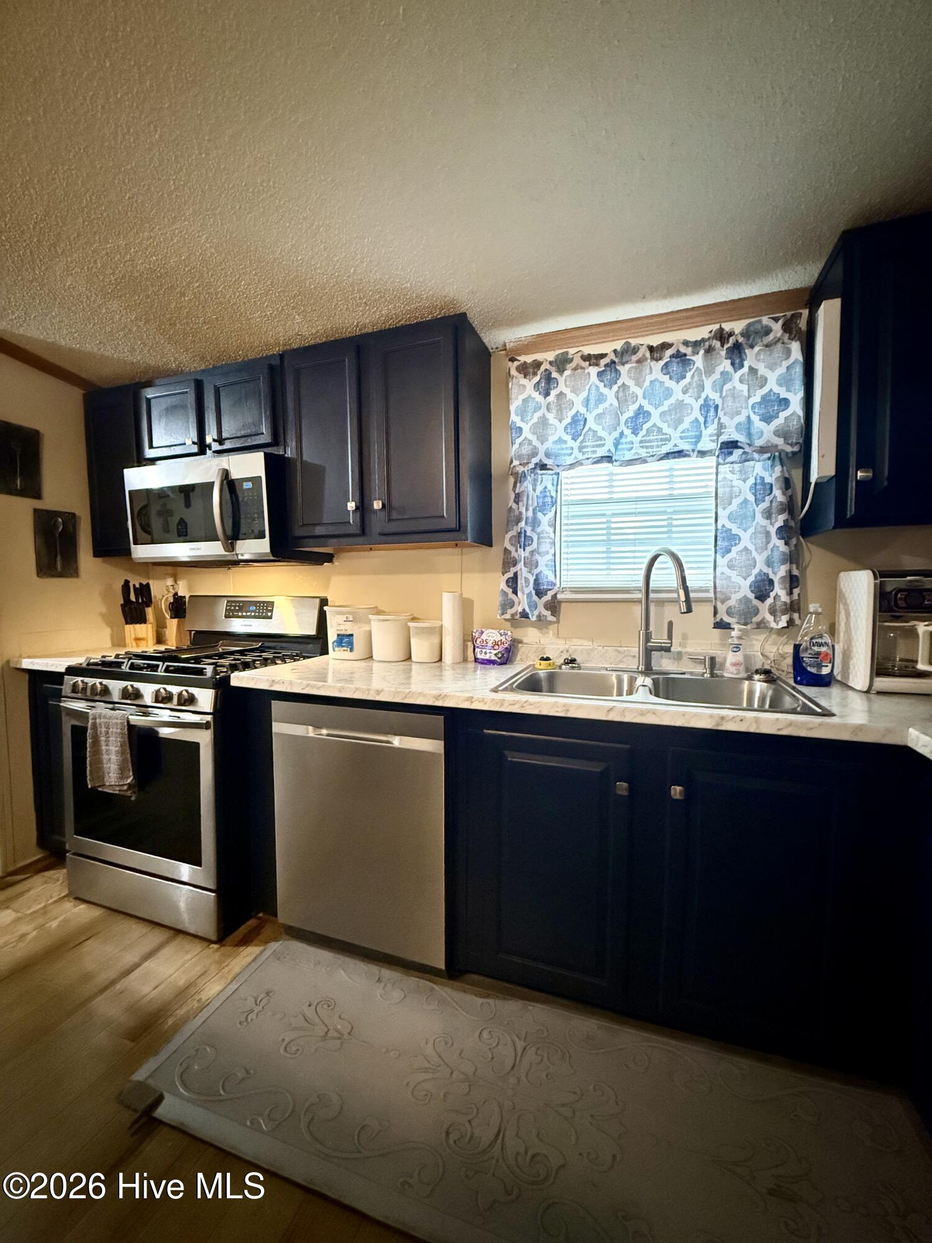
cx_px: 466
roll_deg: -0.4
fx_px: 503
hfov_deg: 85.7
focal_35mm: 14
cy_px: 622
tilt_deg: -2.8
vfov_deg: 102.1
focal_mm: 2.22
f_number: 2.2
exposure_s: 1/60
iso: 1250
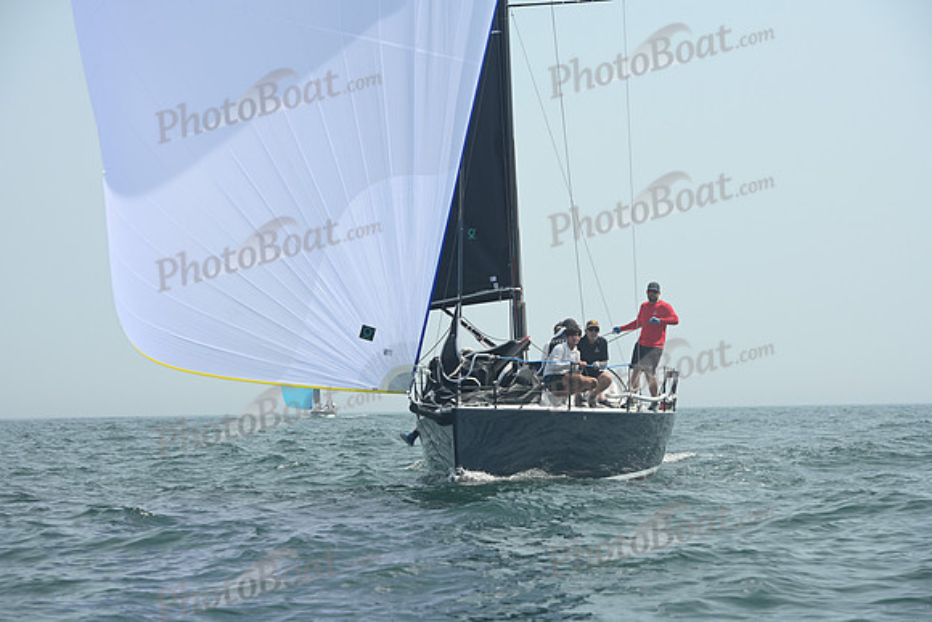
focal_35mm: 120
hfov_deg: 17.1
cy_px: 311
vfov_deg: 11.4
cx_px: 466
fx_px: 3107
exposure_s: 1/1250
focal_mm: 120
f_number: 8
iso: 320
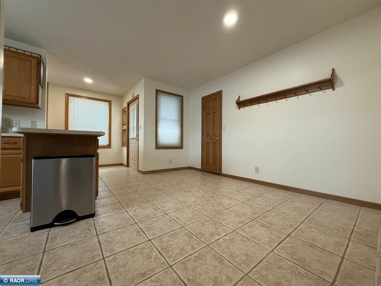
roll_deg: -0.5
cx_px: 190
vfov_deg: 85.7
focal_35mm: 14
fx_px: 154
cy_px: 143
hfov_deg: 102.1
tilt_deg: +0.6
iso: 320
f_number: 2.2
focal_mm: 2.22
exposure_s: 1/120
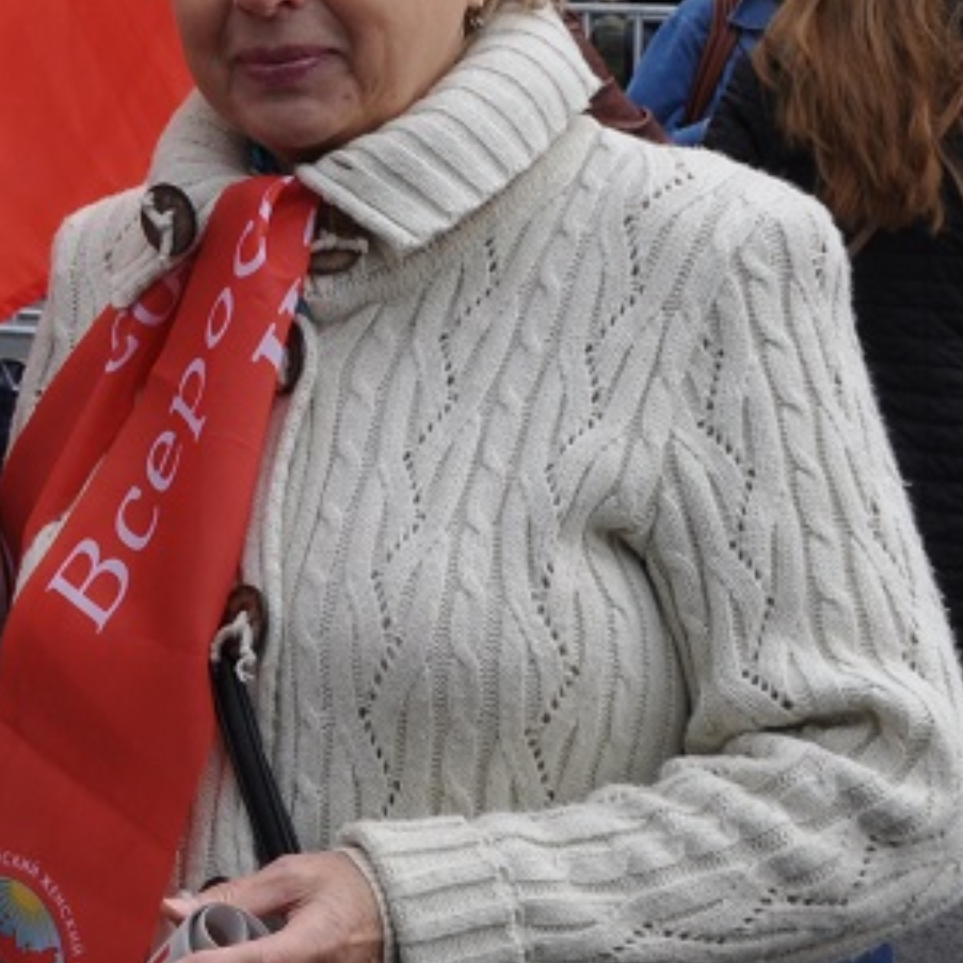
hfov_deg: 9.6
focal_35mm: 174
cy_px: -120
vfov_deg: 9.9
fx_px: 5477
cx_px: -721
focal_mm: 32
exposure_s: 1/125
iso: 200
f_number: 11
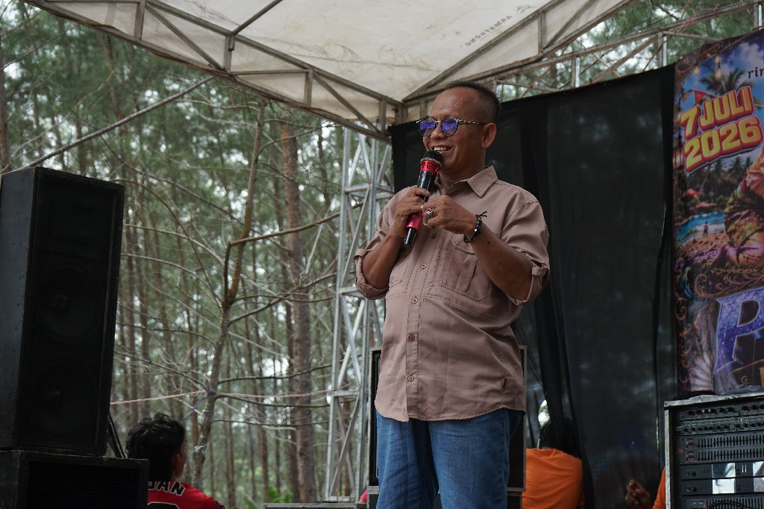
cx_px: 382
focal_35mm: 70
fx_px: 1485
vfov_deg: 19.4
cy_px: 254
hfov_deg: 28.9
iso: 500
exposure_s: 1/200
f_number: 7.1
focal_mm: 70
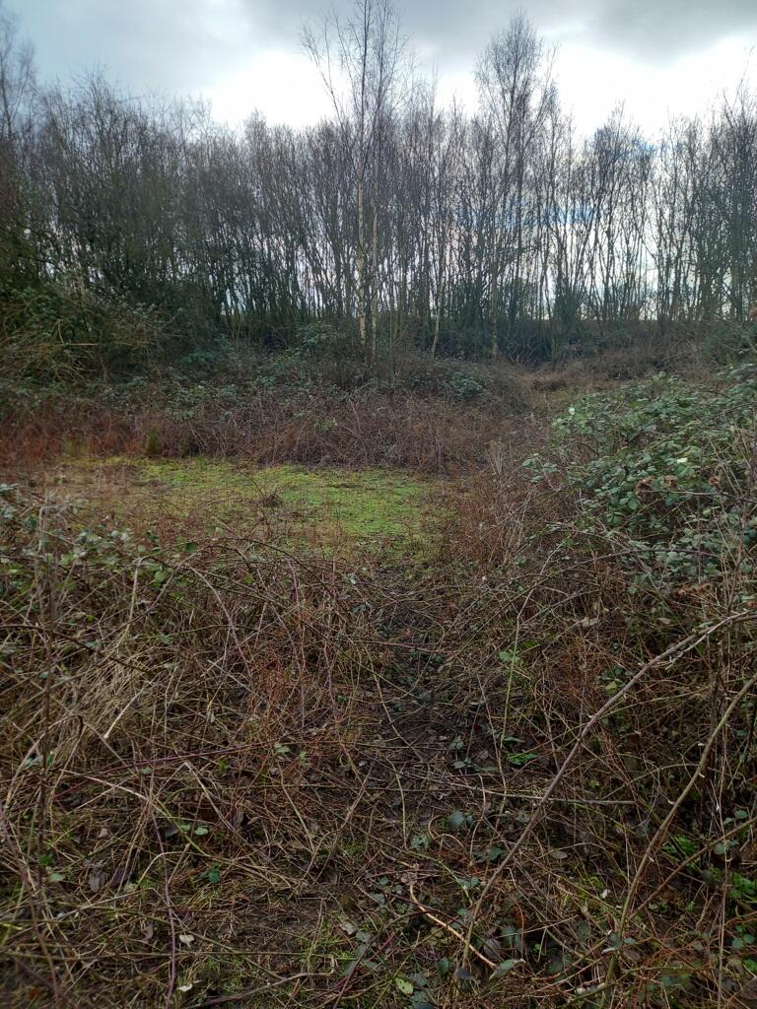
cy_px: 504
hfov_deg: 54.9
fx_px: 729
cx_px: 378
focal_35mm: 25
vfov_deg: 69.4
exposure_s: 1/120
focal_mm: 4.6
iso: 50
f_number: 2
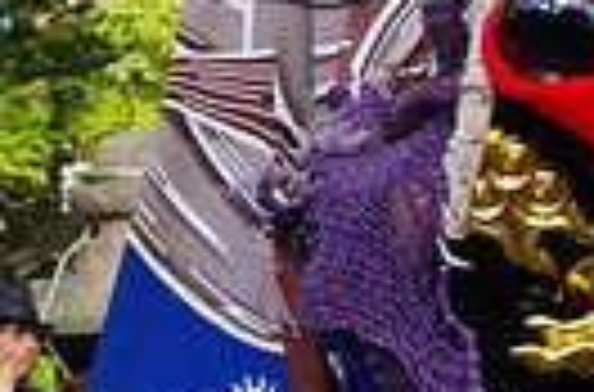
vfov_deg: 4.9
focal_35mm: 280
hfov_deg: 7.3
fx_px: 4604
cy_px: 104
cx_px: 864
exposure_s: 1/500
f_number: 5.6
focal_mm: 48
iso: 640
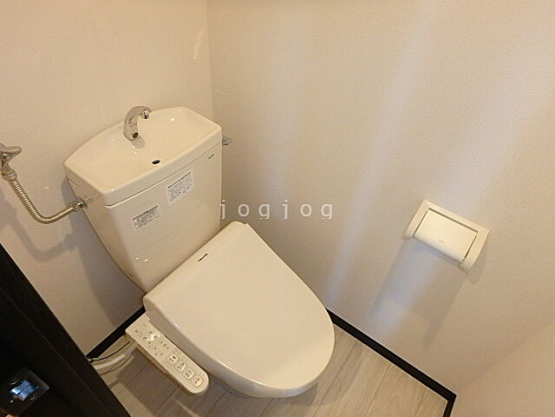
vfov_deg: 63.4
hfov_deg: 79.0
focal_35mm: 21
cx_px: 278
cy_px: 208
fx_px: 337
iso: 400
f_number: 3.5
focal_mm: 3.7
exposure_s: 1/30
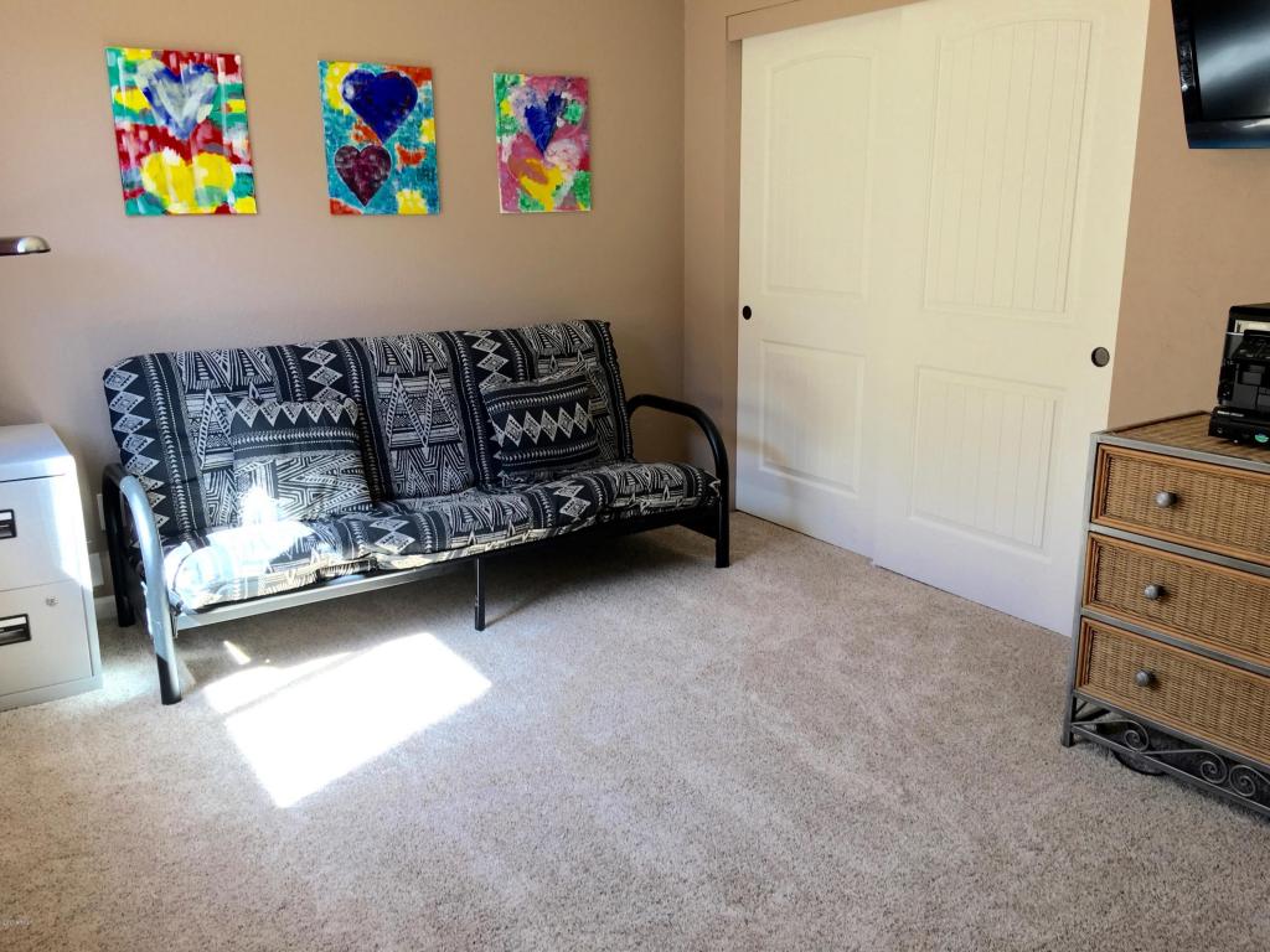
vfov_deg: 48.2
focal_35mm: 29
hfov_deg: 61.7
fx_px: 1064
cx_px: 635
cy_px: 476
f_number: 2.2
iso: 32
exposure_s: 1/30
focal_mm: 4.15
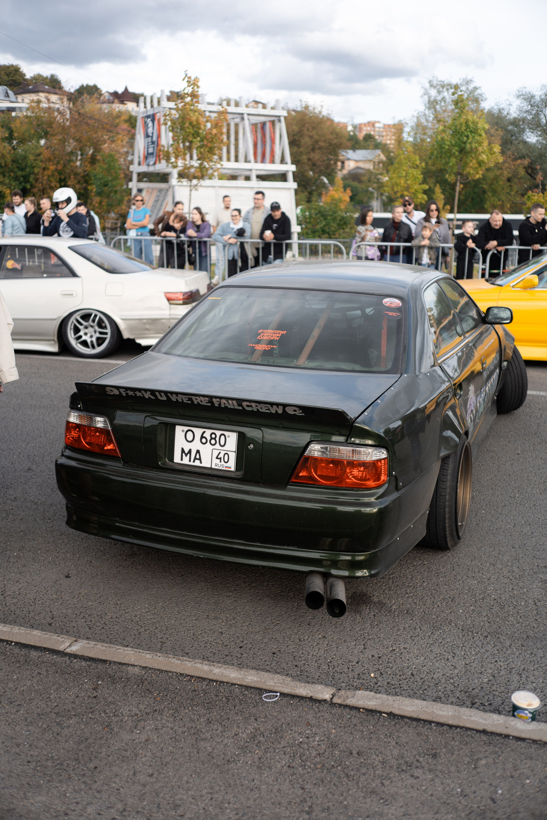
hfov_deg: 37.9
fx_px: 798
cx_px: 274
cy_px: 410
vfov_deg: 54.4
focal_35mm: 35
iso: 100
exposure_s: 1/800
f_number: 2.2
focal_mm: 35
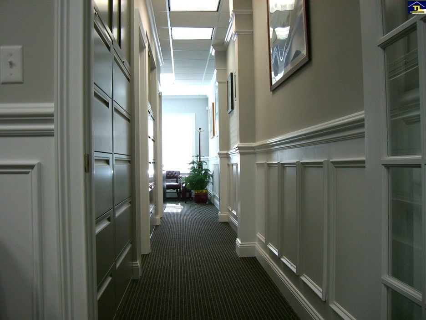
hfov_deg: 49.0
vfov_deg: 37.7
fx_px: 468
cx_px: 213
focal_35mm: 38
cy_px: 160
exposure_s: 1/100
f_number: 2.7
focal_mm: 6.2
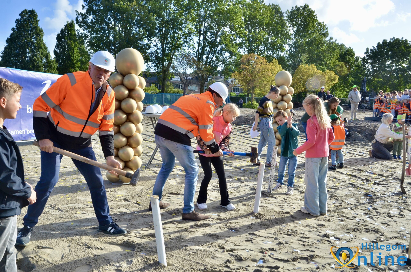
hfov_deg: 57.3
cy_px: 136
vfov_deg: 39.8
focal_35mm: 33
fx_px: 376
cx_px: 206
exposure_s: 1/400
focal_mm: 22
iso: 400
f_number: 10
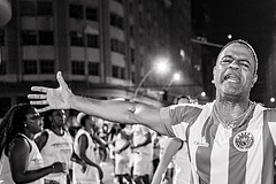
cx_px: 246
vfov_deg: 23.2
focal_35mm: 58
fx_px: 445
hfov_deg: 32.8
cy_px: 132
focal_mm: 24
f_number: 1.8
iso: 2500
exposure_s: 1/200
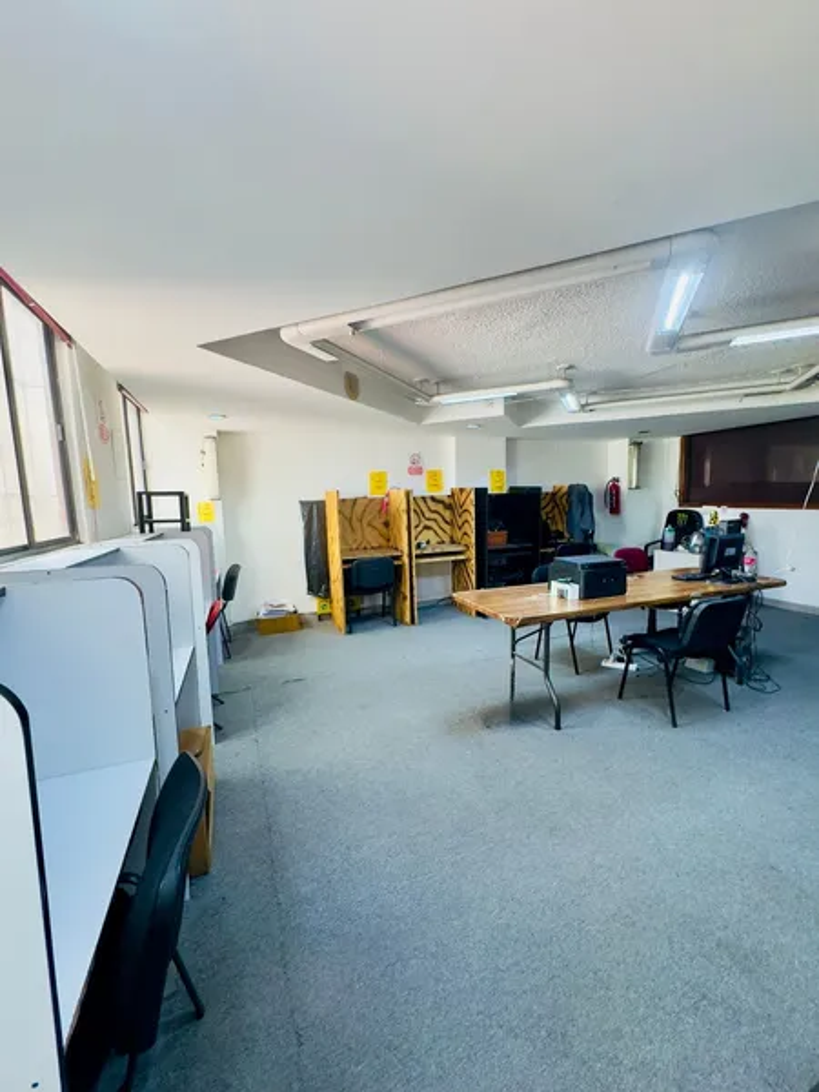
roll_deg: +1.2
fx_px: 442
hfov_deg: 85.7
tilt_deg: -5.2
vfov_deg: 102.1
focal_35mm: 14
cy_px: 546
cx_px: 410
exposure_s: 1/60
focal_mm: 2.22
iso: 250
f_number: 2.2
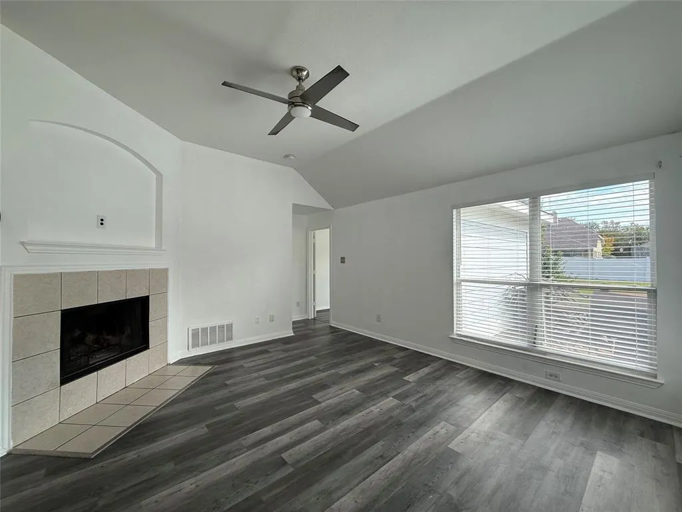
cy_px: 256
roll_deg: +0.0
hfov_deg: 102.1
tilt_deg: +1.1
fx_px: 276
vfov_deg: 85.7
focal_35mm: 14
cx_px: 341
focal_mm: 2.22
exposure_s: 1/217
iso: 64
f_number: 2.2
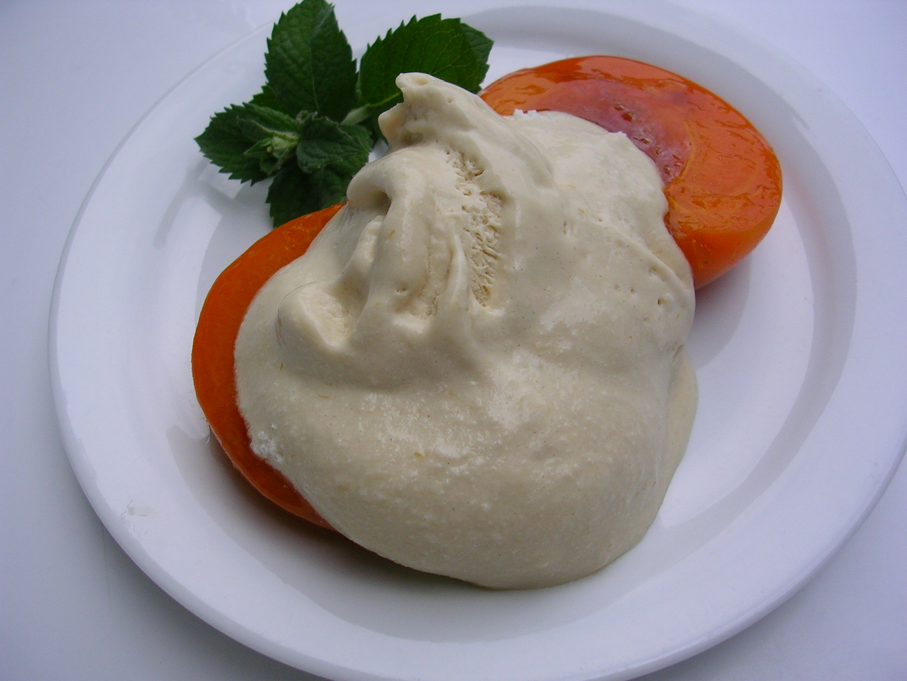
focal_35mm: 38
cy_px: 340
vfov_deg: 37.7
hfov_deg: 49.0
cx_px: 454
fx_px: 996
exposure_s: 1/450
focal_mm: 5.8
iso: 50
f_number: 2.8
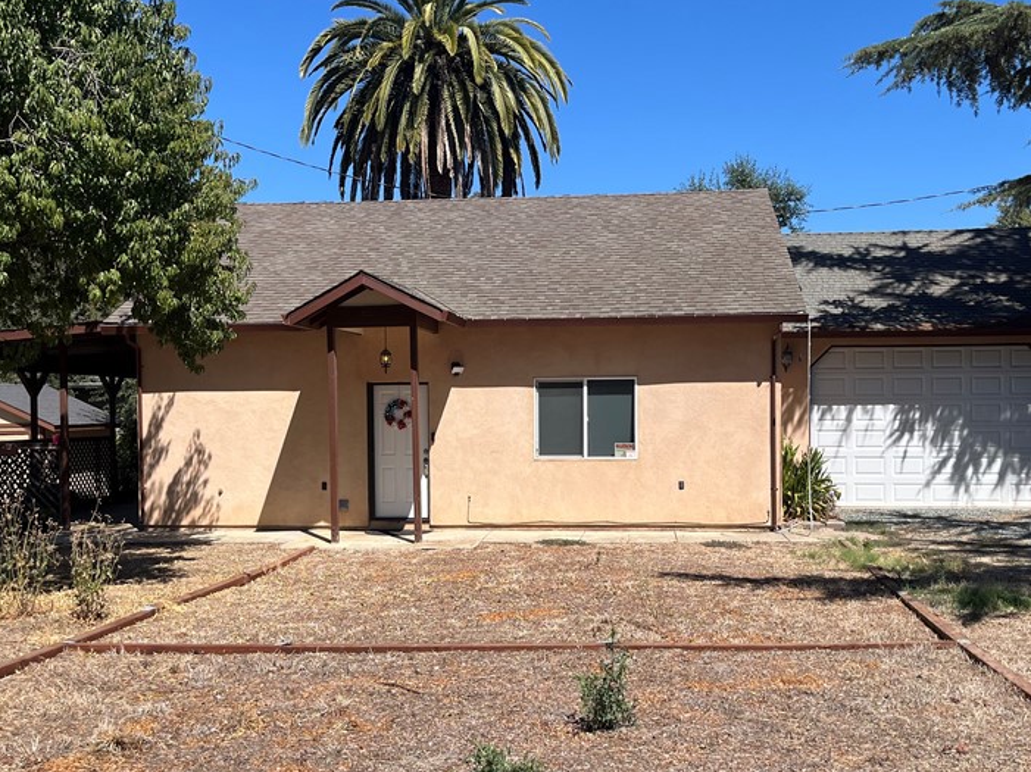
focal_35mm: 38
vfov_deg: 37.6
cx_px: 538
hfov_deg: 49.0
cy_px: 444
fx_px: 1131
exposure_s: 1/3745
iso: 50
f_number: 1.6
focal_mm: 5.1
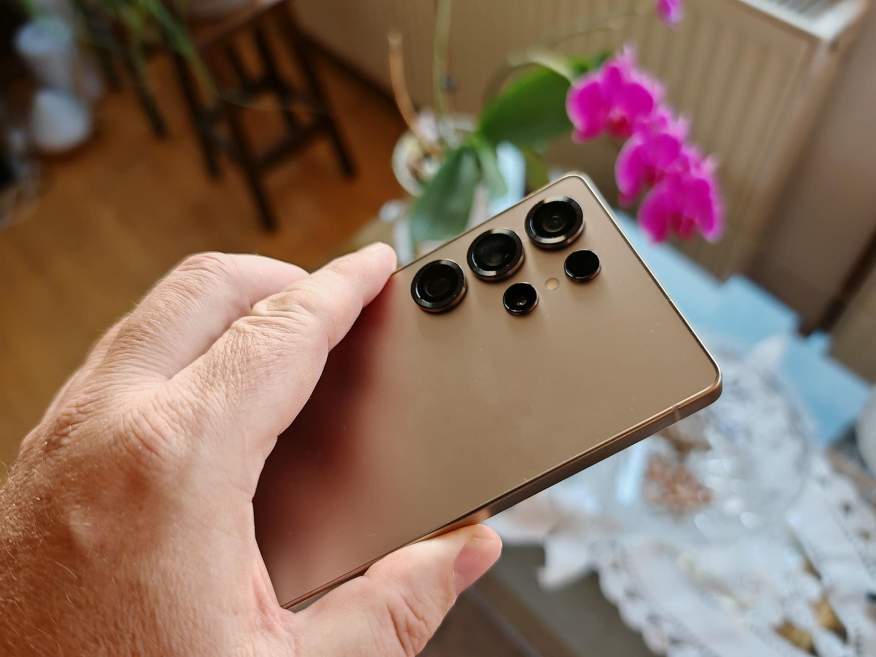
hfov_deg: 65.3
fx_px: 683
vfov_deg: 51.4
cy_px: 328
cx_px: 438
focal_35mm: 27
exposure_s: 1/60
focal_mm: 6.83
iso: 200
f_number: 1.4
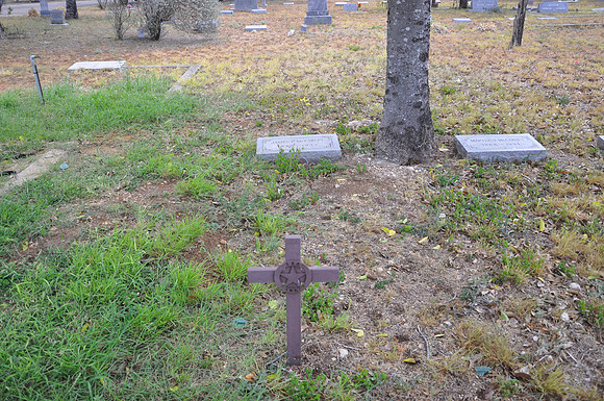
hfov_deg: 59.6
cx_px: 302
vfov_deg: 41.6
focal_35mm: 32
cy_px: 200
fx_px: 528
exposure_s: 1/100
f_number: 5
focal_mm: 21
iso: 400
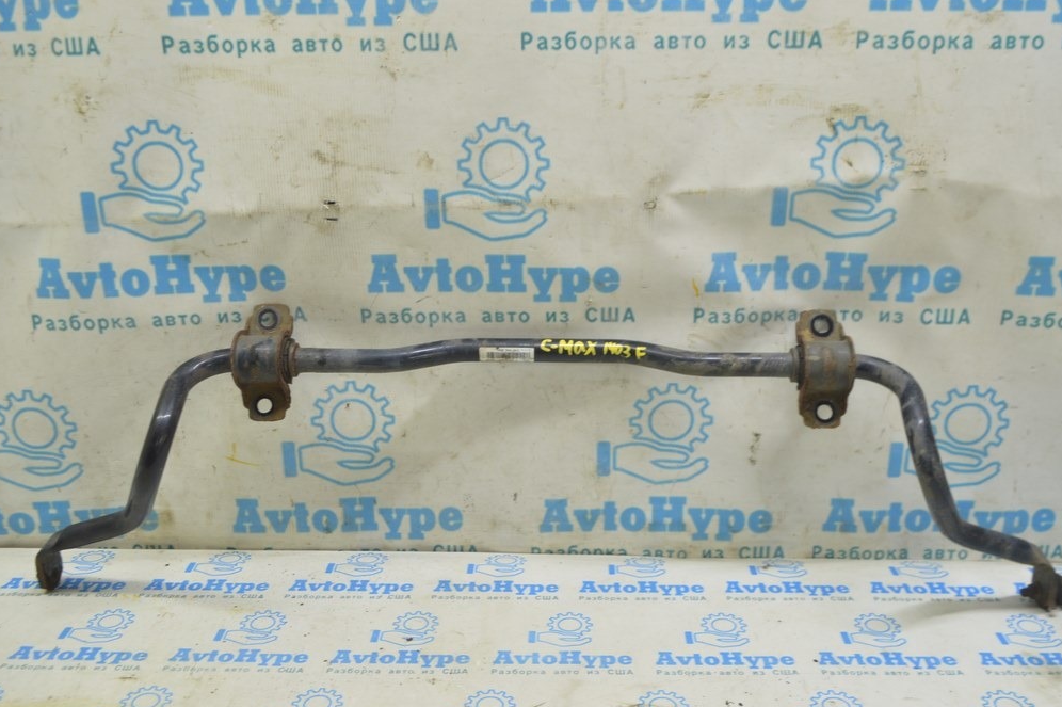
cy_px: 362
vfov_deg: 35.9
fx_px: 1091
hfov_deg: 51.9
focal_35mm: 37
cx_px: 541
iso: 400
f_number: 5.6
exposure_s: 1/20
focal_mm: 24
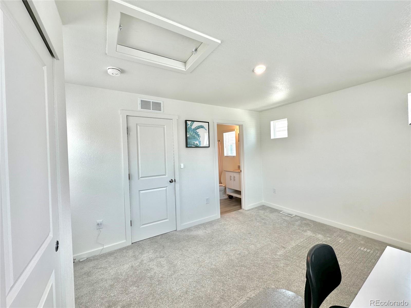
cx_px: 206
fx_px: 166
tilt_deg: -1.0
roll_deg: +1.6
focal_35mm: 14
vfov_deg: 85.7
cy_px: 154
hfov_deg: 102.1
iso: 50
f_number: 2.2
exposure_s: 1/120
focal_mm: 2.22
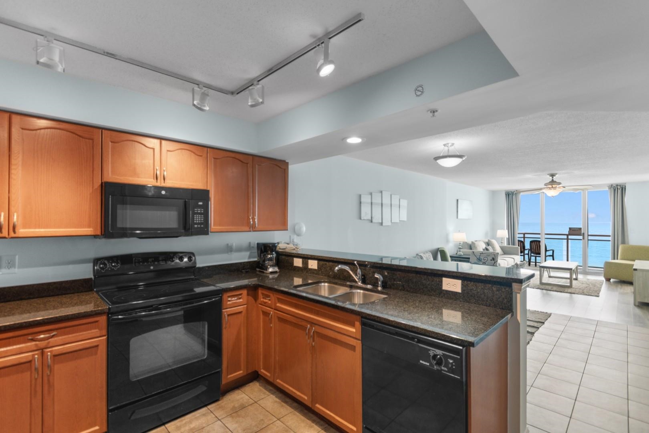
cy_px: 216
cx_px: 324
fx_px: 288
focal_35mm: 16
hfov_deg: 96.7
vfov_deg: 73.7
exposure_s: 1/8
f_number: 4.8
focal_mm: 11
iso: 100
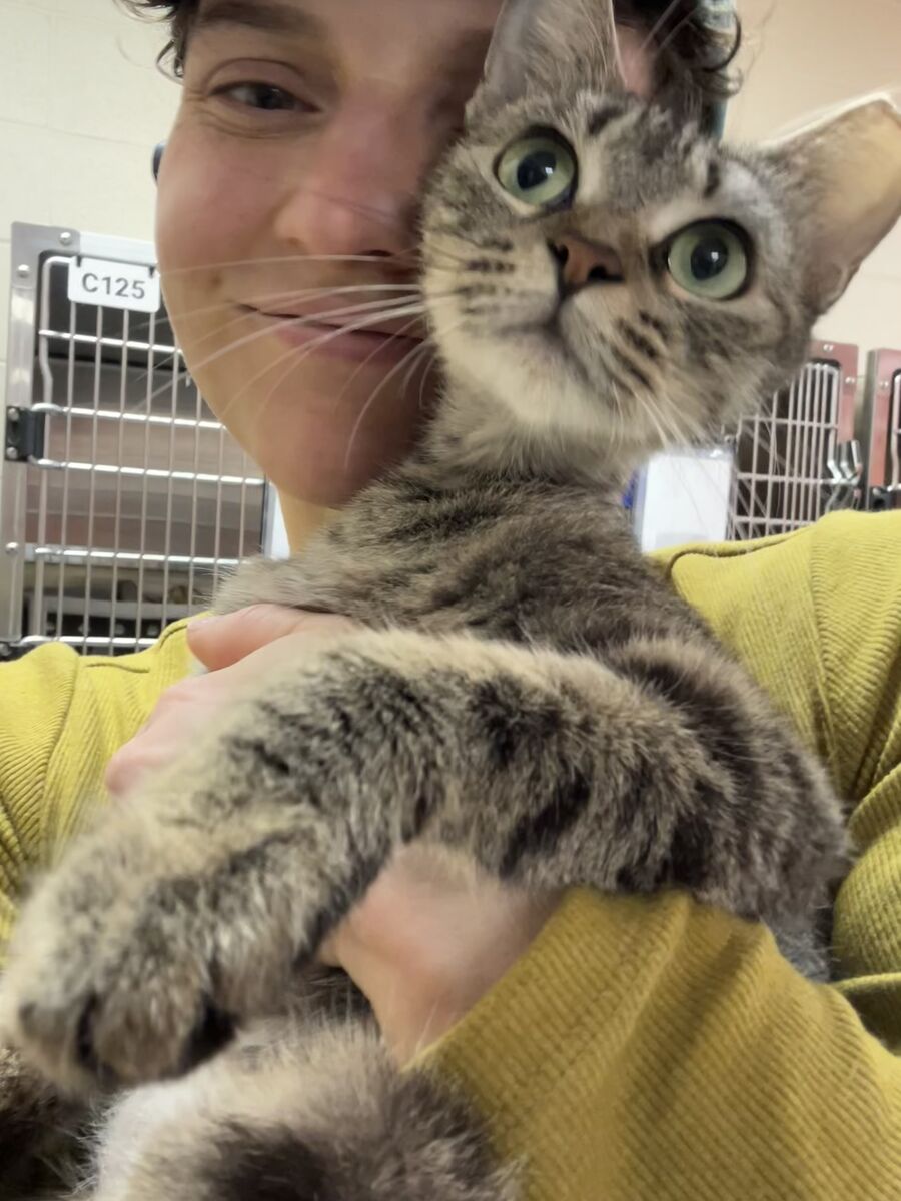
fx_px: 1041
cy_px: 600
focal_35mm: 30
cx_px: 450
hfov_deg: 46.8
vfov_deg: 60.0
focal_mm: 2.69
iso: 320
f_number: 1.9
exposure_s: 1/40
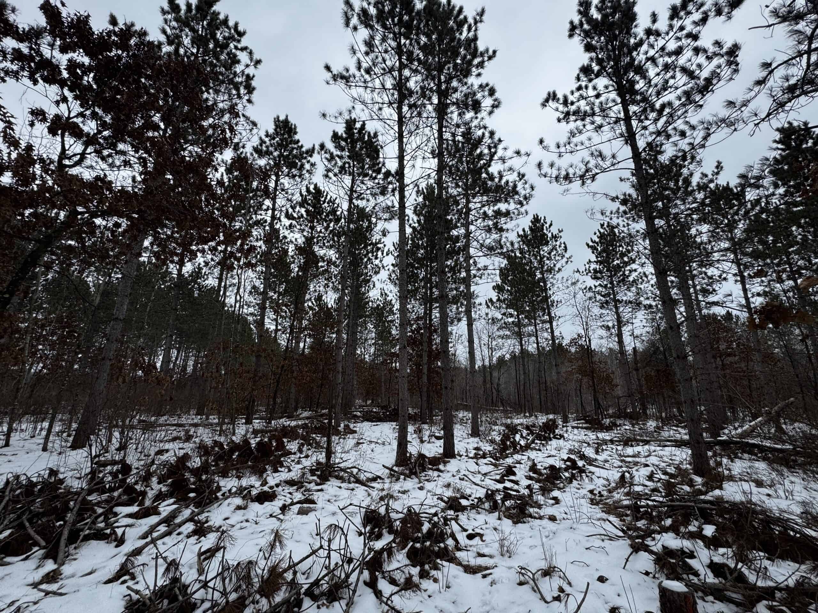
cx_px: 409
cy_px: 306
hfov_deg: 102.1
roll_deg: -0.9
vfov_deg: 85.7
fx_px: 331
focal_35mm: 14
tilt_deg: +16.3
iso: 40
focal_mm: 2.22
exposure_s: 1/771
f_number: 2.2
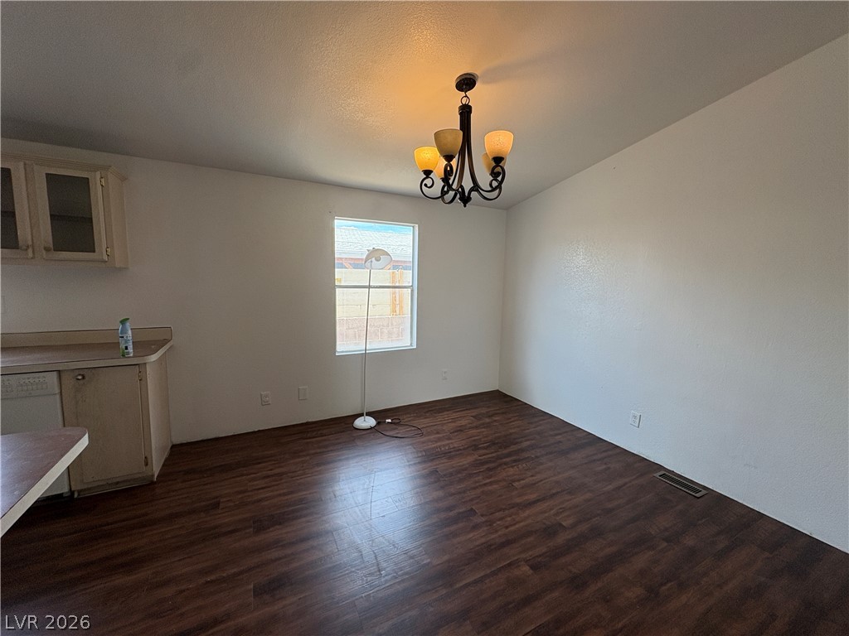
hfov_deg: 102.1
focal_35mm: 14
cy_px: 318
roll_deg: -2.0
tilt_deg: -6.3
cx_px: 424
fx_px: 343
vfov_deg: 85.7
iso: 80
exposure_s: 1/137
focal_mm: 2.22
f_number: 2.2
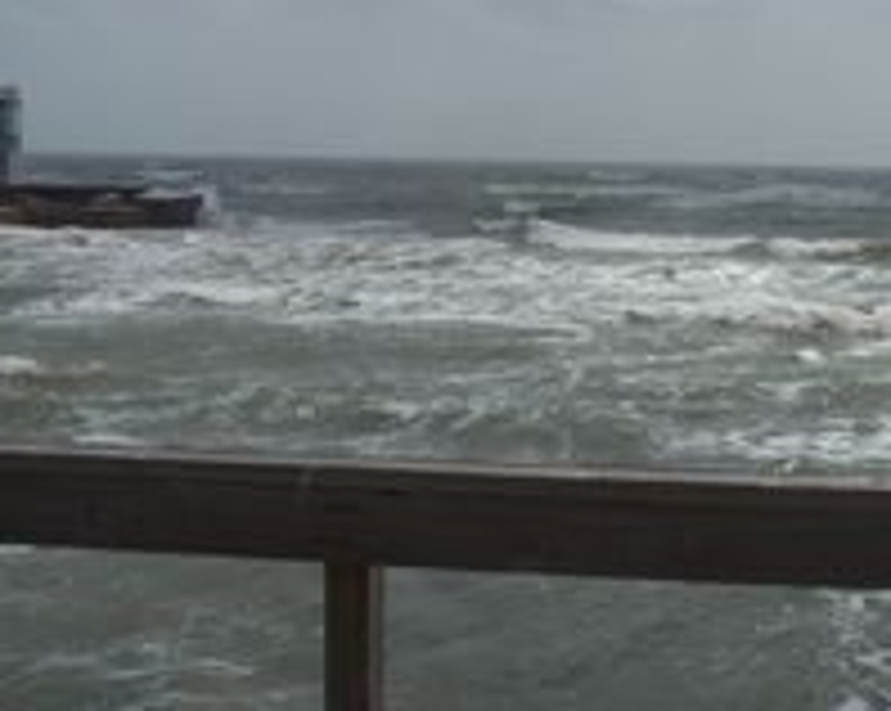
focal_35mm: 69
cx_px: 720
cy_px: 216
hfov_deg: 27.0
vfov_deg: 22.0
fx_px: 1818
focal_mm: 6.3
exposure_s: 1/1500
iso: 80
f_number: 5.6
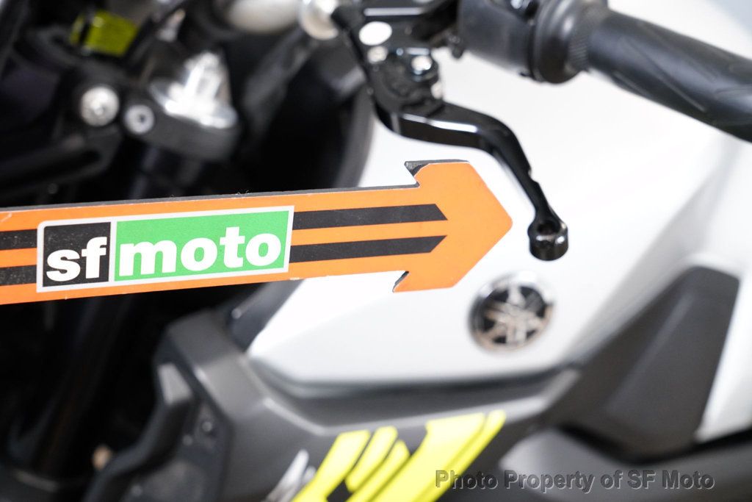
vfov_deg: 20.0
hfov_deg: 29.7
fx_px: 1421
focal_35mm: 68
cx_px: 376
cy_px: 251
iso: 5000
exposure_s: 1/80
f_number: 7.1
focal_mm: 68
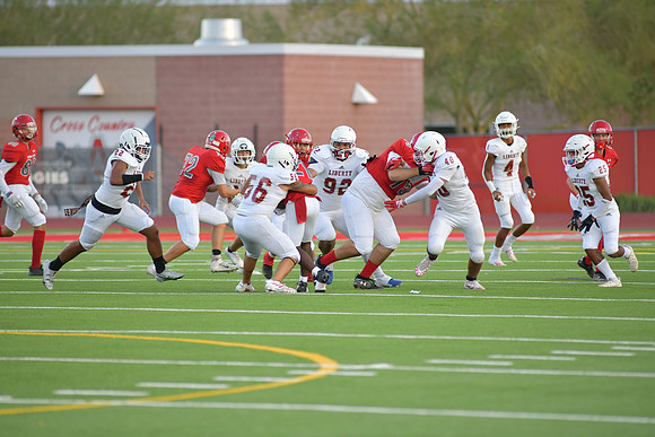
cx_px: 328
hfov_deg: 6.9
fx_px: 5459
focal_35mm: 300
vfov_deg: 4.6
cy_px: 218
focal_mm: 300
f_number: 3.5
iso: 1100
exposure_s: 1/1250
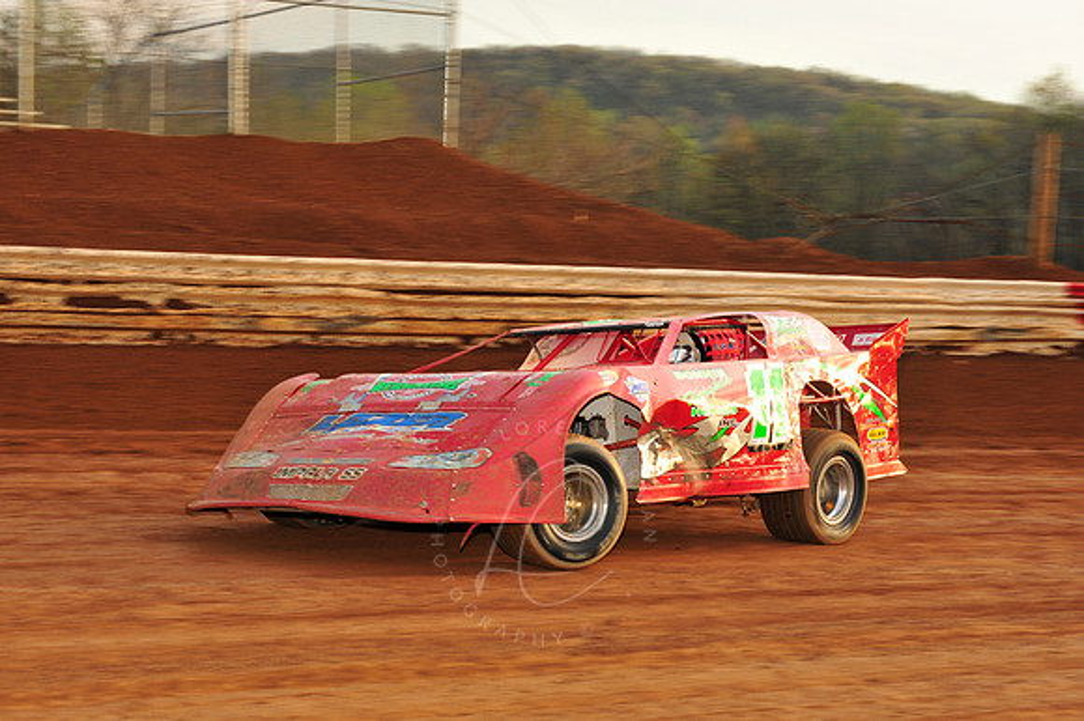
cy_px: 360
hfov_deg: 20.4
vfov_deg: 13.7
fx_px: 3009
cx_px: 542
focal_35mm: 100
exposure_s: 1/250
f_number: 8
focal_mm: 100
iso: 640
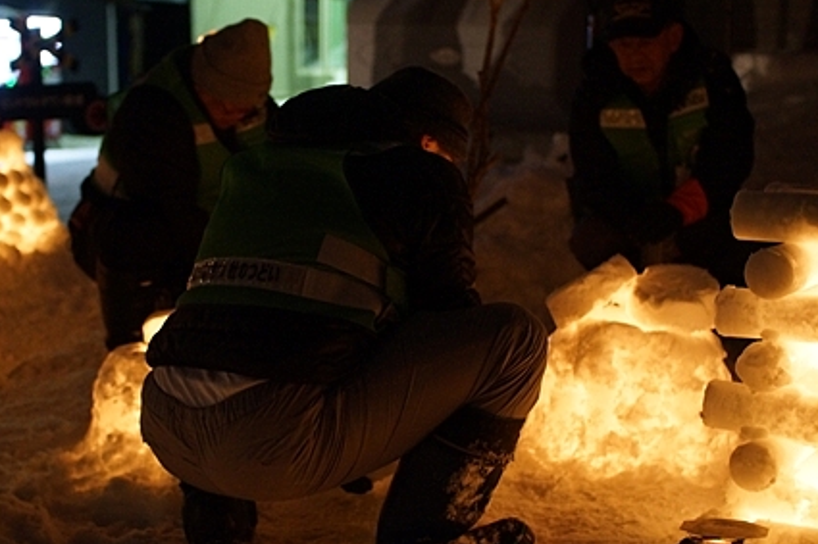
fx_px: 1204
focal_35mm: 53
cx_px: 348
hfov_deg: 37.5
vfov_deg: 25.5
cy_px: 270
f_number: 2
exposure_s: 1/30
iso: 1600
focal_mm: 30
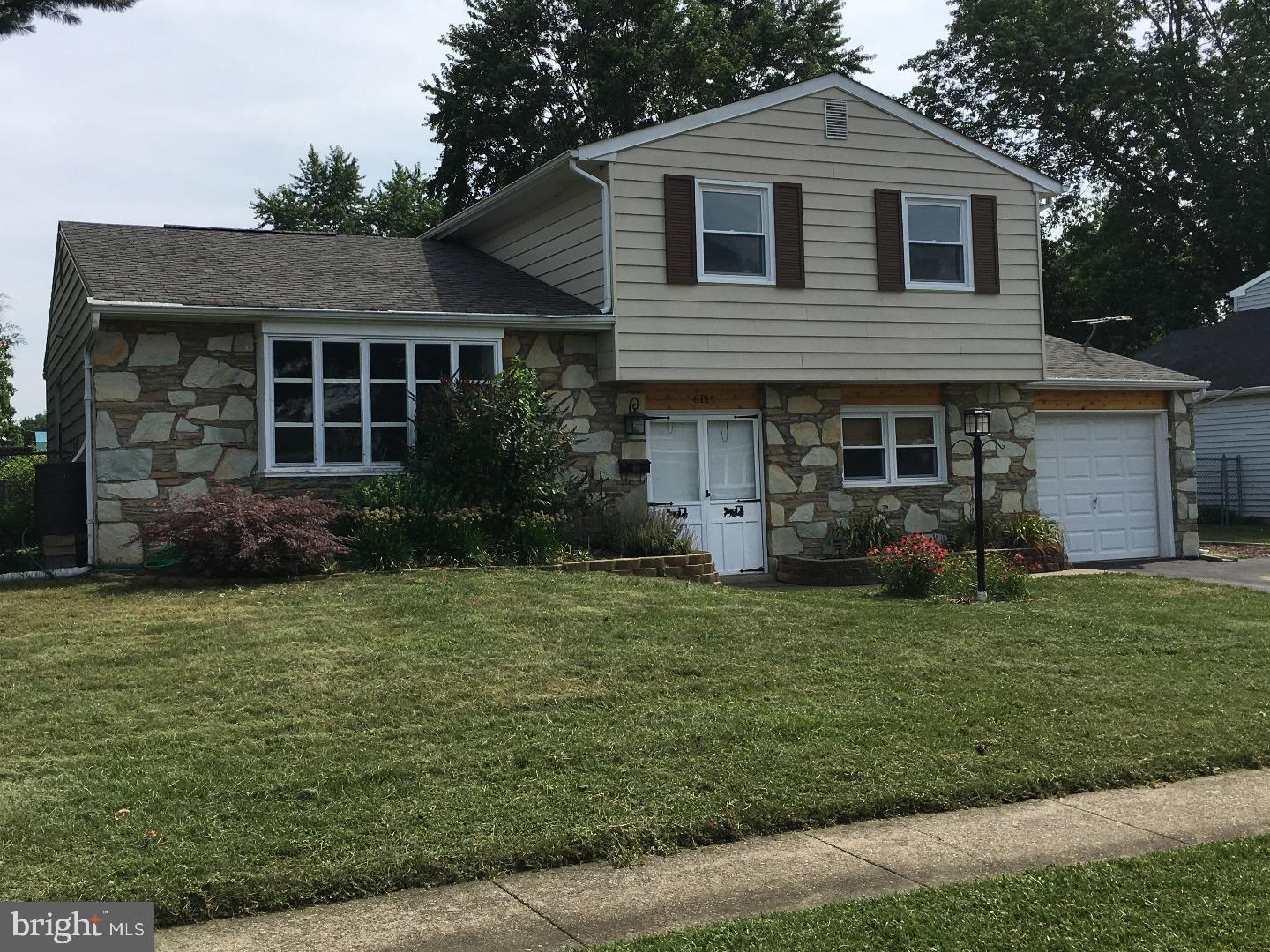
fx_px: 1064
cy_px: 476
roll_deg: +1.4
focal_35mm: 29
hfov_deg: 61.7
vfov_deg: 48.2
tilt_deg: +3.1
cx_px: 635
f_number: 2.2
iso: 25
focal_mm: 4.15
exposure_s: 1/1709
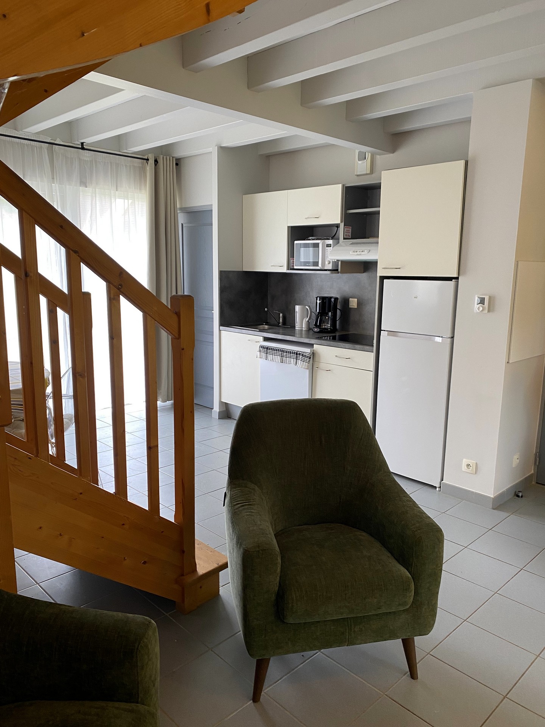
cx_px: 272
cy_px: 364
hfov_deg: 53.1
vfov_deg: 67.3
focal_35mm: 26
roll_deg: -0.6
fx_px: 546
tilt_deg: -10.2
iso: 80
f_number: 1.8
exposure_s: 1/50
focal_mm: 4.25
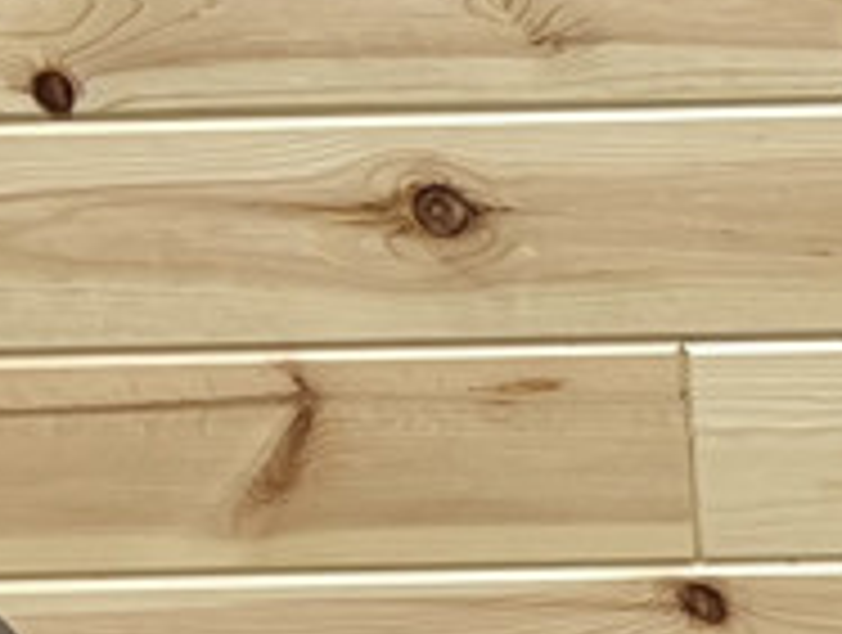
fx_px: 3607
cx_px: 1069
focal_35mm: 148
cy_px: 940
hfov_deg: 12.9
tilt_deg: -24.3
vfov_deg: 9.8
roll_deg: +1.7
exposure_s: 1/60
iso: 160
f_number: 1.6
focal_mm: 5.1
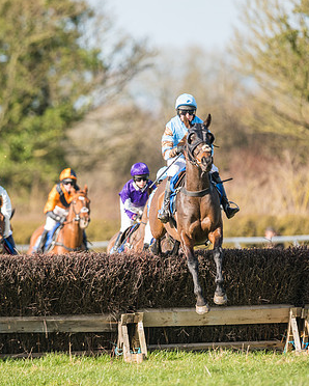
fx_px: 6682
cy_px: 189
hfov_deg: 2.6
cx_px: 100
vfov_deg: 3.3
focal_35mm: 585
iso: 200
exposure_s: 1/1000
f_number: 5
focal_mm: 400
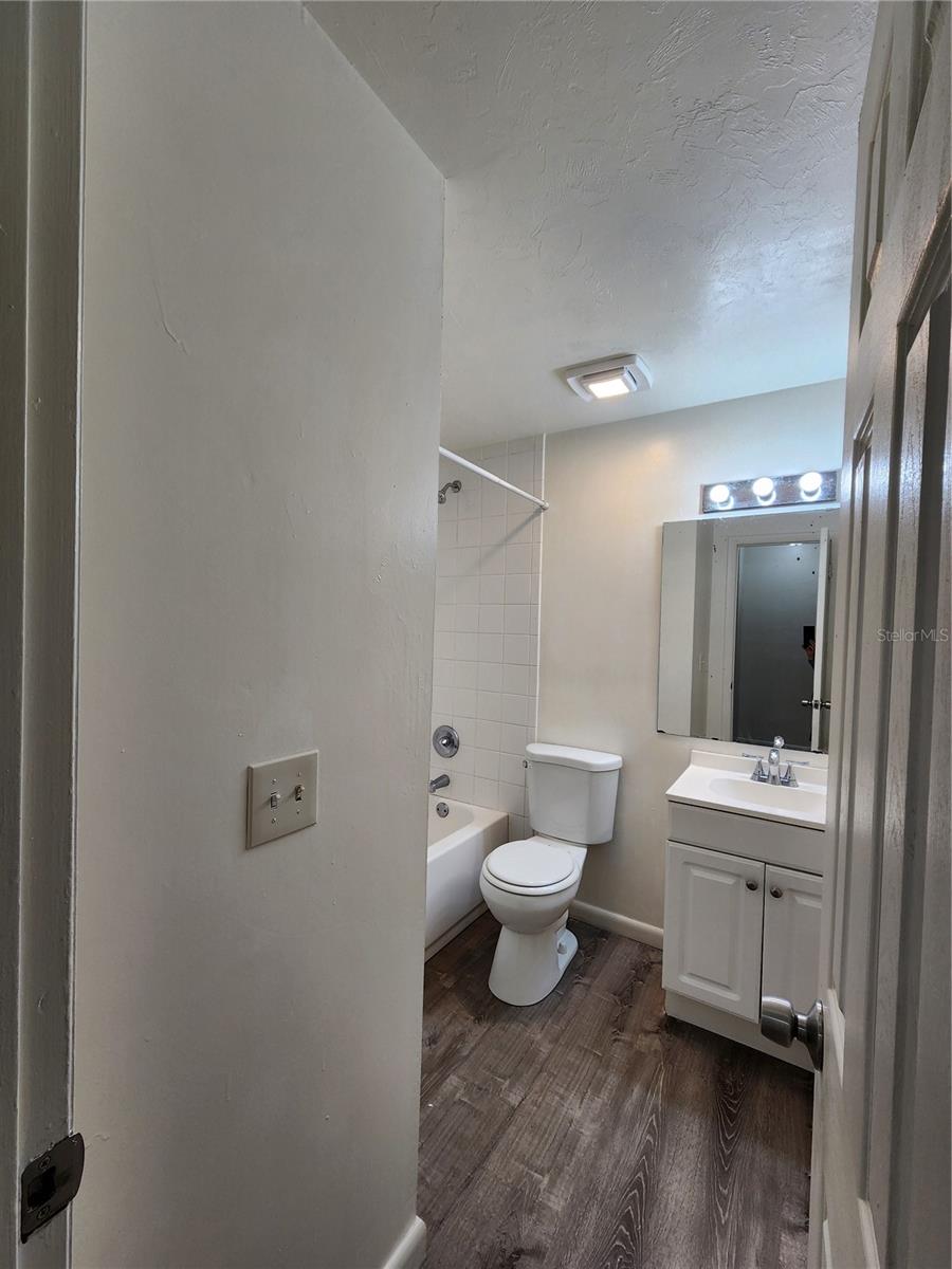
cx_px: 476
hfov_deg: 89.9
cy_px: 634
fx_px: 477
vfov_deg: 106.2
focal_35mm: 13
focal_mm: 2.2
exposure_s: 1/60
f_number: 2.2
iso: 64
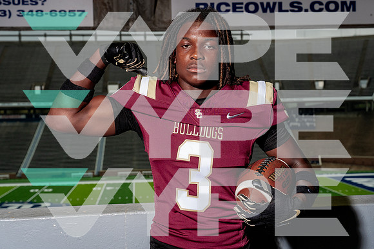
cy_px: 124
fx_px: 556
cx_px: 187
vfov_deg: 25.3
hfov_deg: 37.2
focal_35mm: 54
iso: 640
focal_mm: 50
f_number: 6.3
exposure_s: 1/250
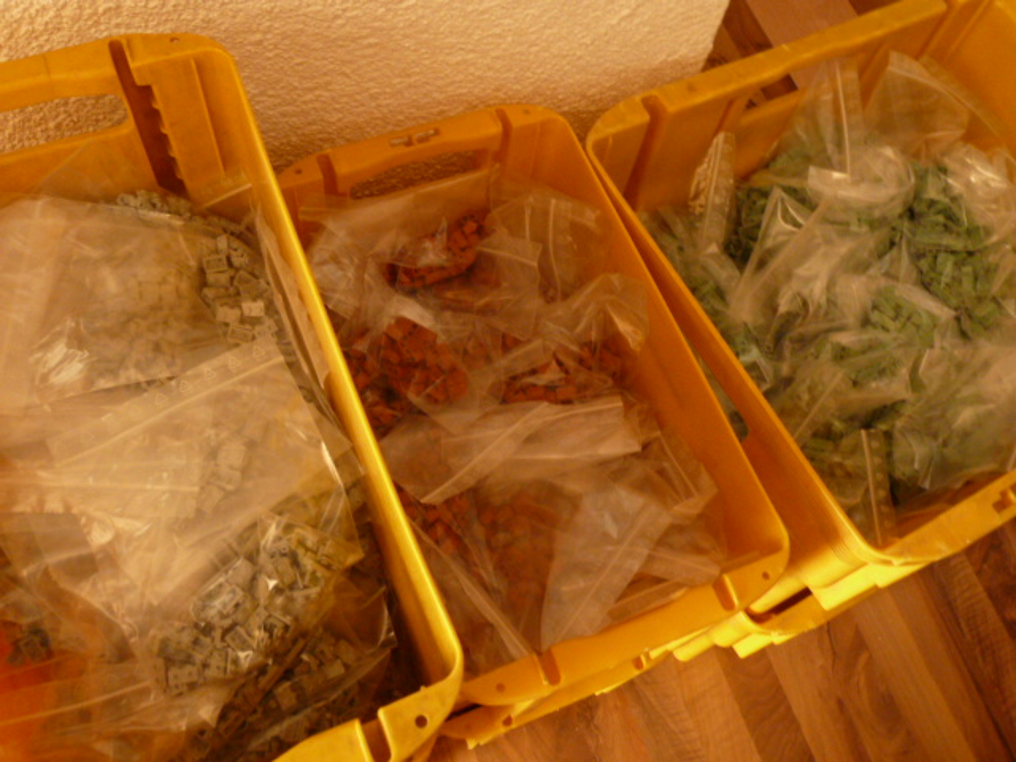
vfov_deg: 44.2
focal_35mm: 32
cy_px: 381
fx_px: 939
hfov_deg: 56.8
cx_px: 508
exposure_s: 1/4
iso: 400
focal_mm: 5.3
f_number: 3.5
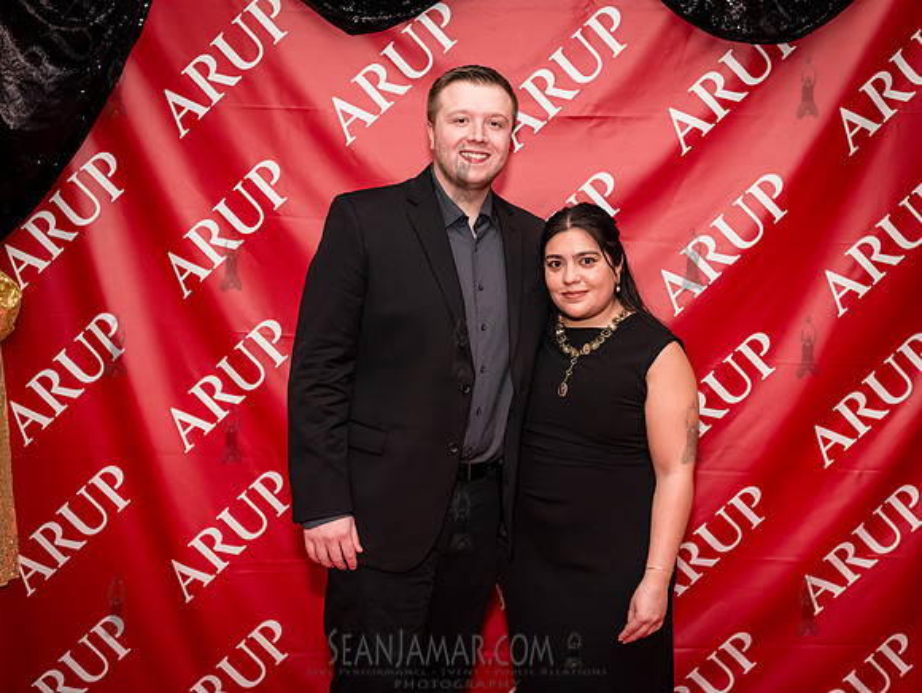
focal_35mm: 41
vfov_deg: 35.5
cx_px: 501
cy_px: 340
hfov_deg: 46.0
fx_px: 1084
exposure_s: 1/400
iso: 8000
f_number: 5
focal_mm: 35
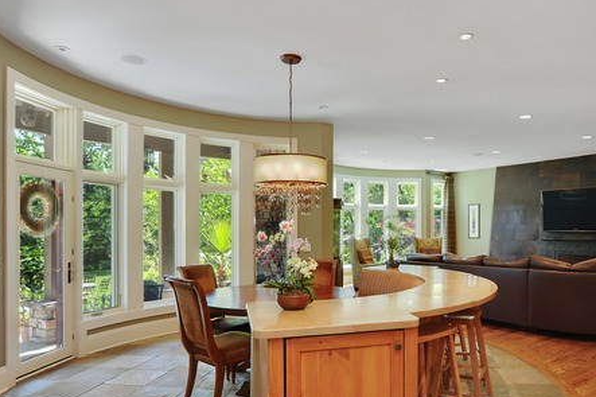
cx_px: 361
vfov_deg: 49.4
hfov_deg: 68.7
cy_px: 227
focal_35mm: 26
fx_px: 430
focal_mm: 18
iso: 200
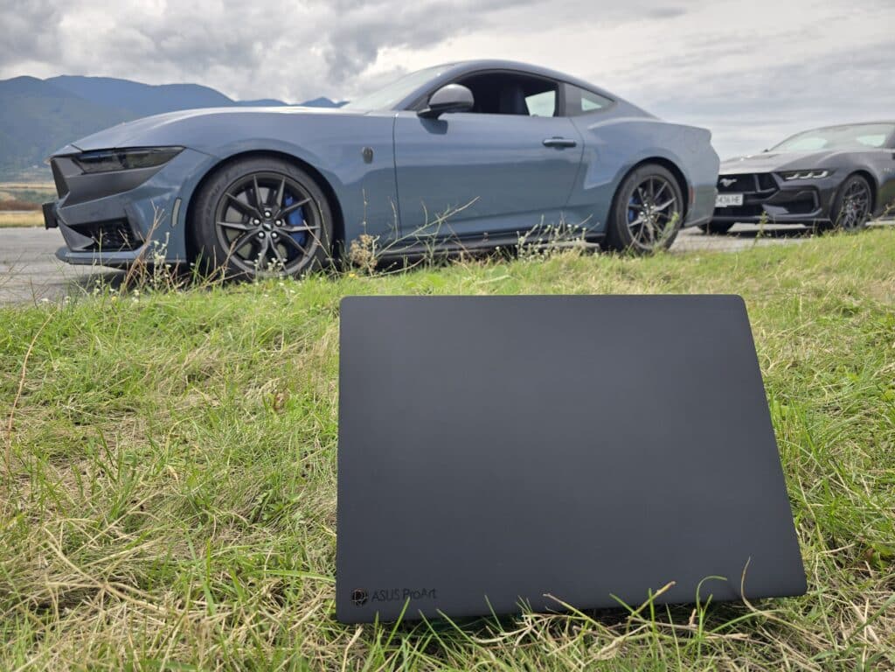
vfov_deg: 58.9
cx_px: 448
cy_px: 336
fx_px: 595
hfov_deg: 73.9
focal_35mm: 23
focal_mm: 6.3
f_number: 1.7
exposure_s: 1/629
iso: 12
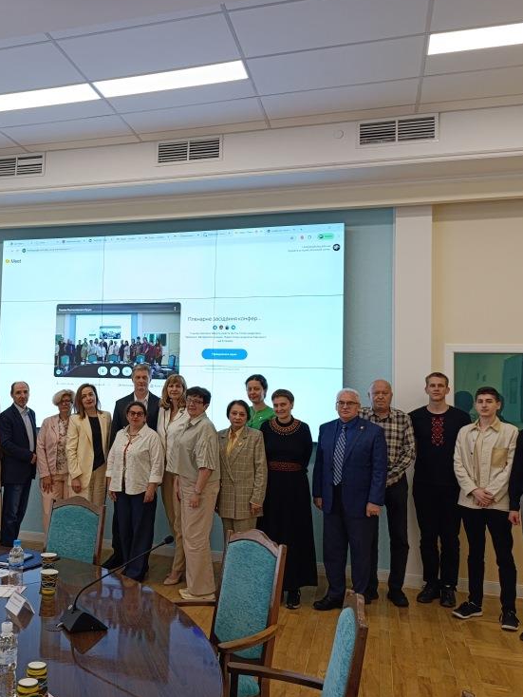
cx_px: 140
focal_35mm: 32
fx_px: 644
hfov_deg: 43.0
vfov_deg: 56.8
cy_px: 350
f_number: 1.6
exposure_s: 1/100
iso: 400
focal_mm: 6.14
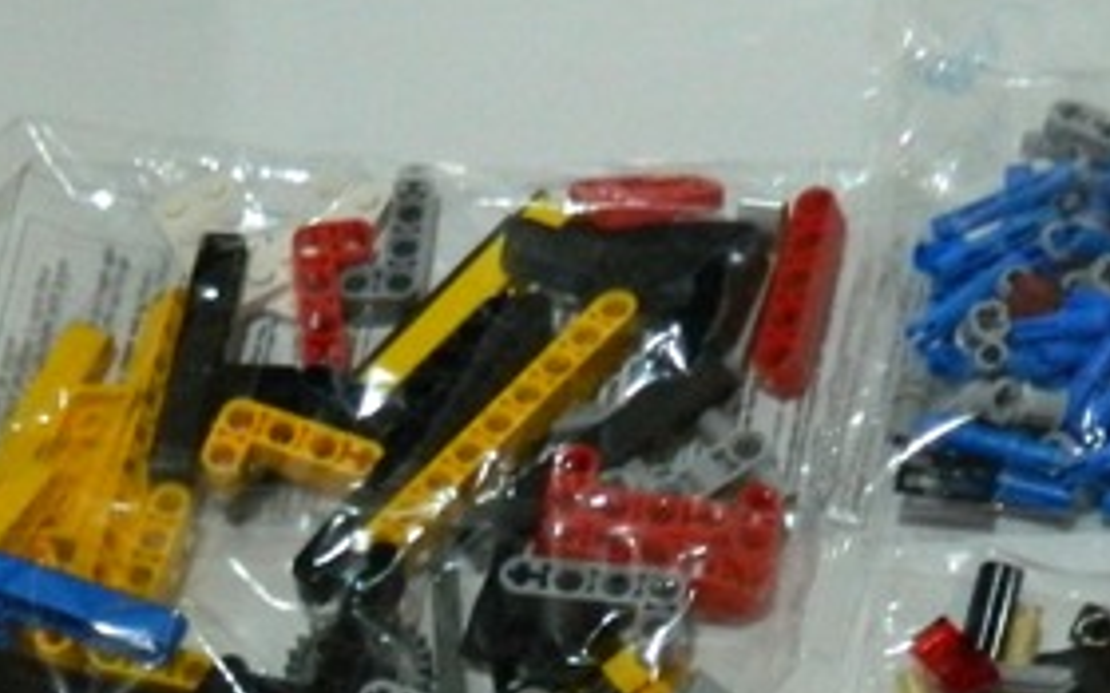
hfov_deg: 20.7
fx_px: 2934
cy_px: 1287
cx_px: -24
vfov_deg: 12.2
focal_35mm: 97
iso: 400
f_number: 3.1
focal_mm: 4.5
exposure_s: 1/25
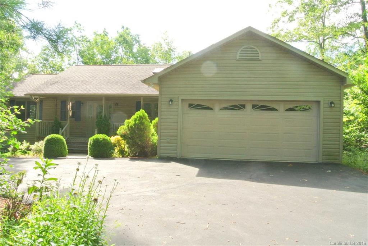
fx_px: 286
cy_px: 123
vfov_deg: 46.5
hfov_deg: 65.4
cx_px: 184
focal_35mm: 28
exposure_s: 1/60
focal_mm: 10.7
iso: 400
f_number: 16
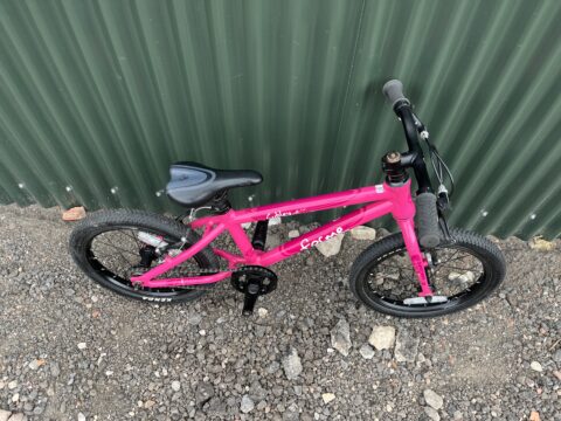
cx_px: 280
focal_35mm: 26
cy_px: 210
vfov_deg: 53.1
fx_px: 421
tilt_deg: -57.8
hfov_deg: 67.3
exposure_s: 1/300
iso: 50
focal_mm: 5.1
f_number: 1.6
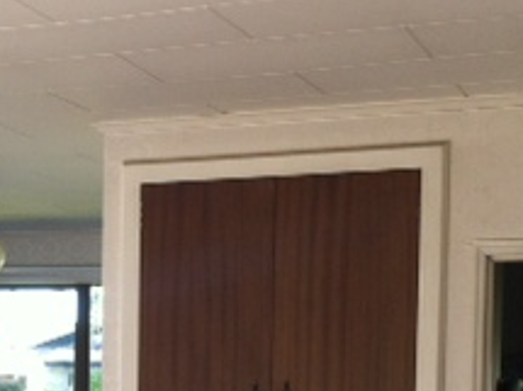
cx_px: 49
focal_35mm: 104
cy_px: 454
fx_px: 1570
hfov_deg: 18.6
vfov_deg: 13.8
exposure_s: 1/60
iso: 80
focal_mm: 3.85
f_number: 2.8
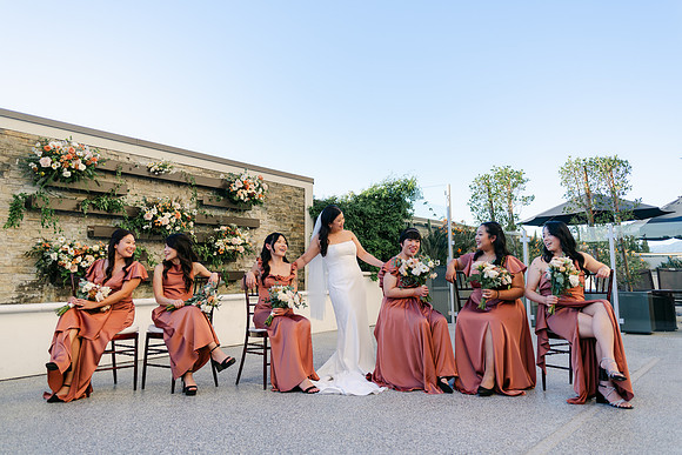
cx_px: 341
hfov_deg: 63.5
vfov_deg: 44.9
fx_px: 551
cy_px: 219
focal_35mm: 29
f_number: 2.8
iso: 72
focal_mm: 28
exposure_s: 1/250
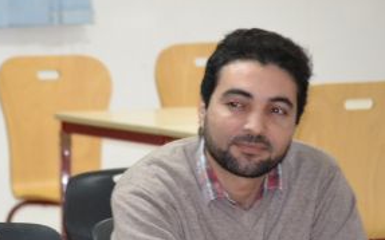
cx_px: 24
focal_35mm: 395
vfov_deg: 3.3
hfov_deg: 5.3
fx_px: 4142
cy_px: 164
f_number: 4.8
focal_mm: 116
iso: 3200
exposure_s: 1/60
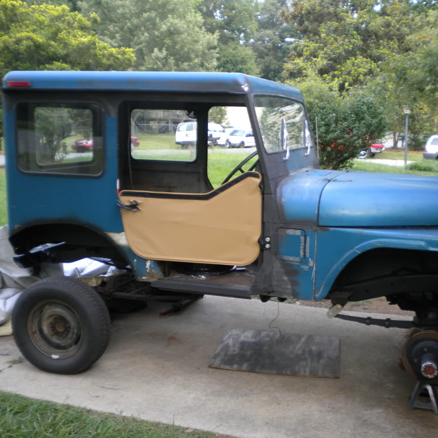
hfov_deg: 39.9
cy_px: 220
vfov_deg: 40.0
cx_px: 263
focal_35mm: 42
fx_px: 601
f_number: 3.1
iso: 189
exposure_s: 1/60
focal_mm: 6.3
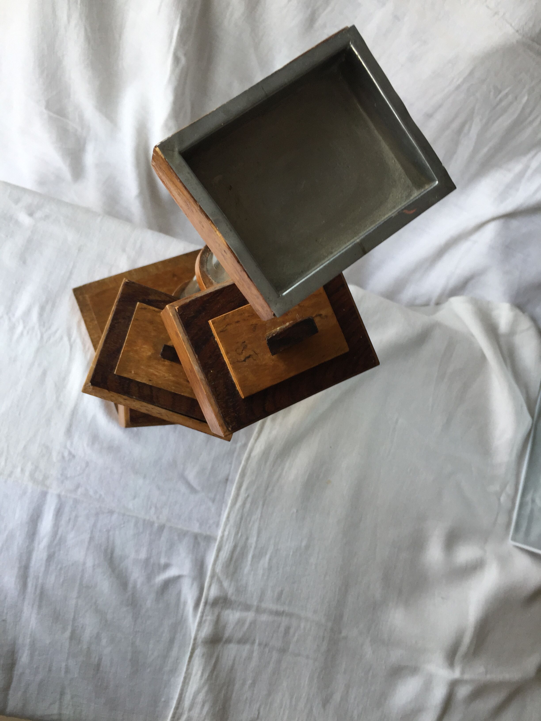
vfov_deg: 61.7
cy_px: 360
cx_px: 270
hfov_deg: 48.2
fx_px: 604
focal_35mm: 29
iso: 50
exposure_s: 1/100
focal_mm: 4.15
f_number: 2.2
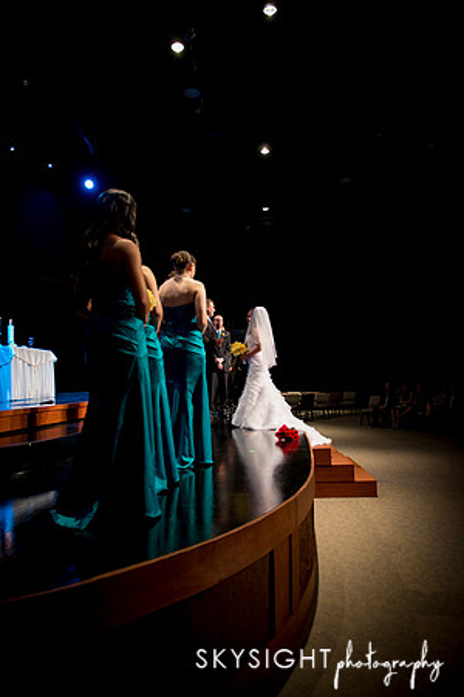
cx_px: 232
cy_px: 348
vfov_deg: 73.7
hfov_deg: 53.1
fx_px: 464
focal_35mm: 24
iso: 1250
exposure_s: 1/125
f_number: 2.8
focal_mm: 24
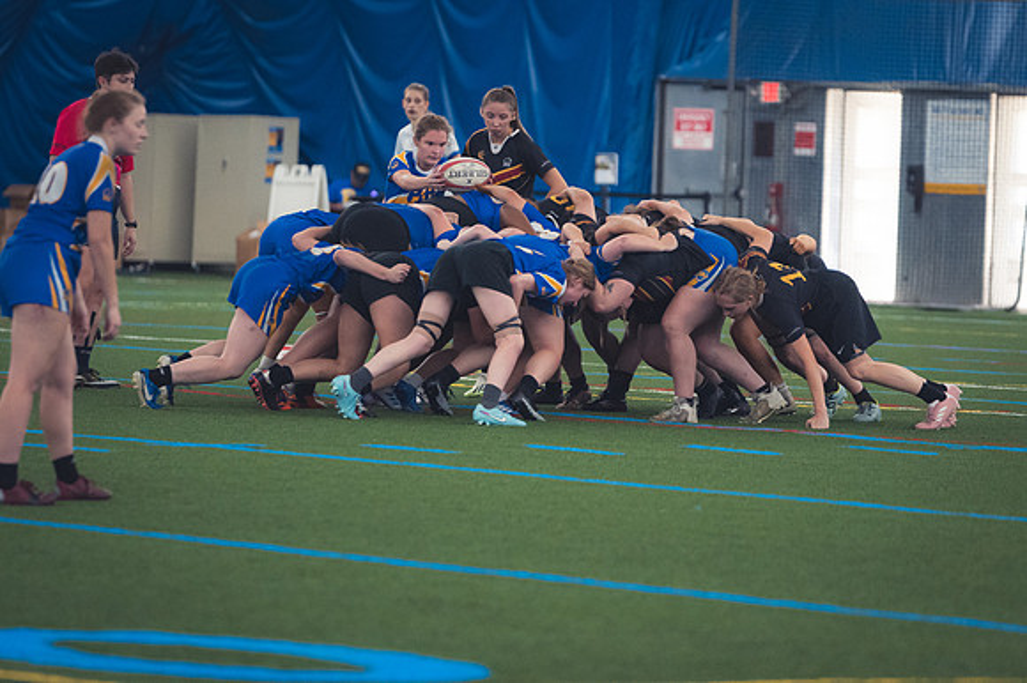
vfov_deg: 4.6
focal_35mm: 300
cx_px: 514
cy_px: 342
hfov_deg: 6.9
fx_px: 8553
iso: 3200
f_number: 2.8
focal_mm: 200
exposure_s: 1/320
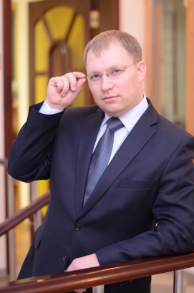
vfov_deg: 24.5
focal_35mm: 83
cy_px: 147
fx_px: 674
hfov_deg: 16.4
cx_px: 107
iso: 800
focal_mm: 50
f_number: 1.6
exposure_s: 1/160
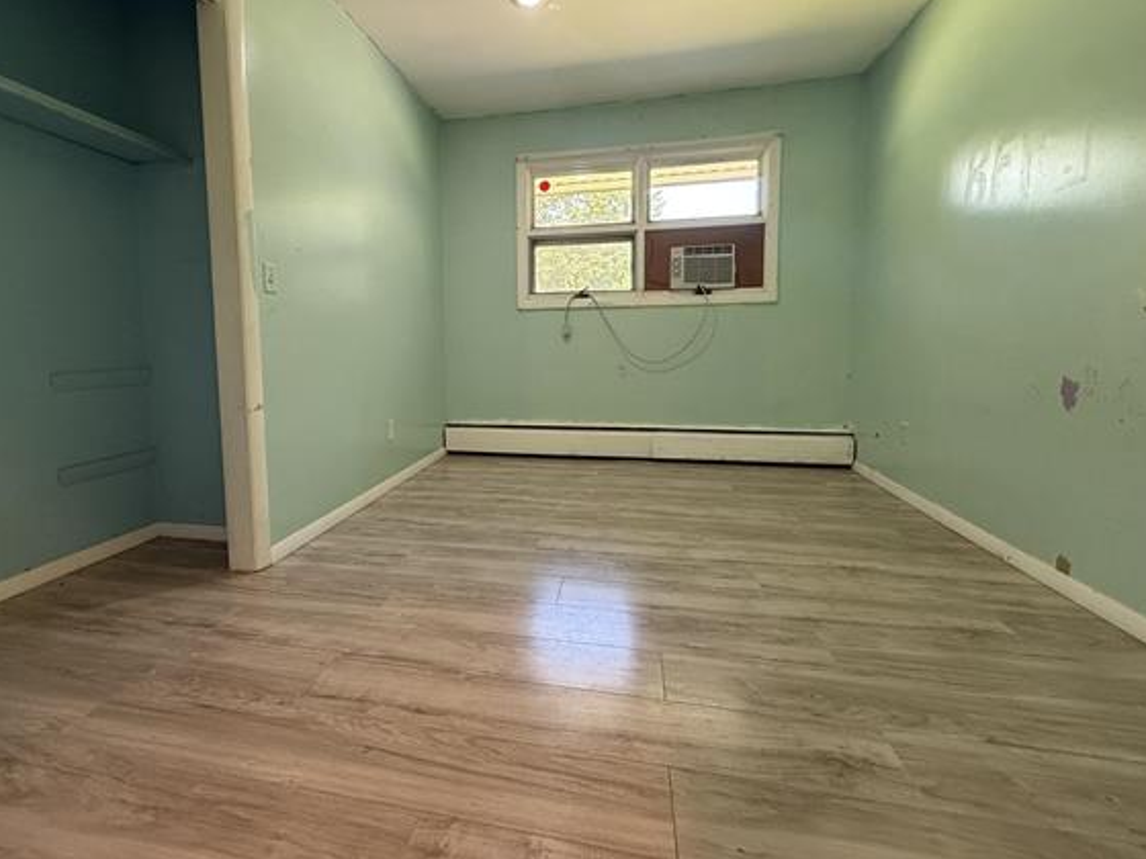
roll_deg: +0.1
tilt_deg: -4.7
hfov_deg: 94.2
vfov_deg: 77.9
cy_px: 387
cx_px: 516
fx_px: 530
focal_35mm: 16
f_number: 2.2
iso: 500
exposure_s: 1/120
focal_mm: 2.22
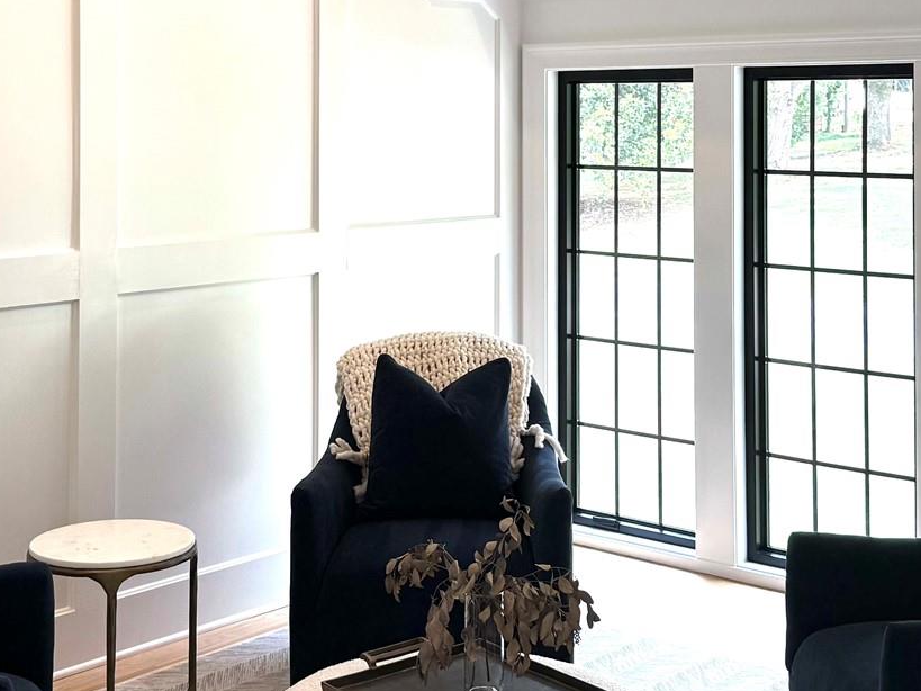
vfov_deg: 23.9
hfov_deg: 32.2
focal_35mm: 60
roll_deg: -0.4
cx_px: 404
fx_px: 1596
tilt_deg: -0.3
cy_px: 104
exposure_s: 1/161
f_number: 1.78
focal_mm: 6.76
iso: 64
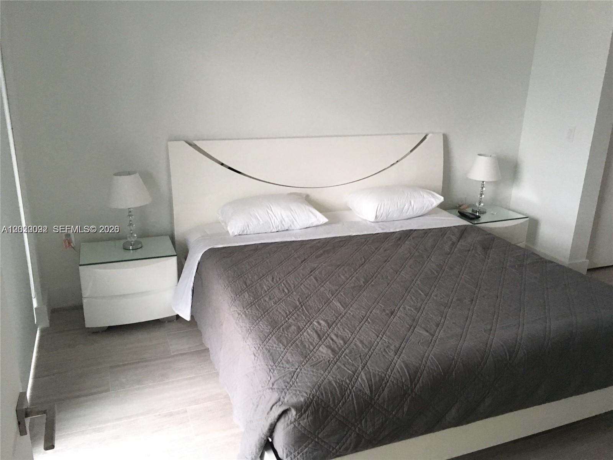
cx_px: 306
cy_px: 230
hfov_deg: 61.7
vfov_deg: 48.2
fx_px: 514
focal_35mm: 29
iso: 200
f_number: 2.2
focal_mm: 4.15
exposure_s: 1/20
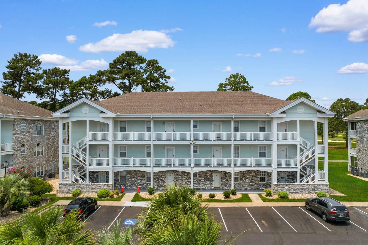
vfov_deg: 57.2
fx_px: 225
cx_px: 184
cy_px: 122
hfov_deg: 78.6
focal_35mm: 22
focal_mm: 8.38
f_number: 2.8
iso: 110
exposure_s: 1/800
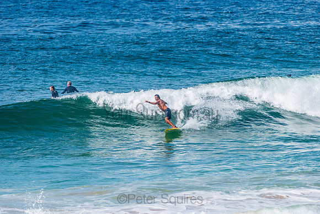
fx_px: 4445
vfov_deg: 2.8
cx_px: 160
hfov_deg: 4.1
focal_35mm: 500
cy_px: 107
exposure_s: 1/2000
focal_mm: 500
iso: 180
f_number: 5.6
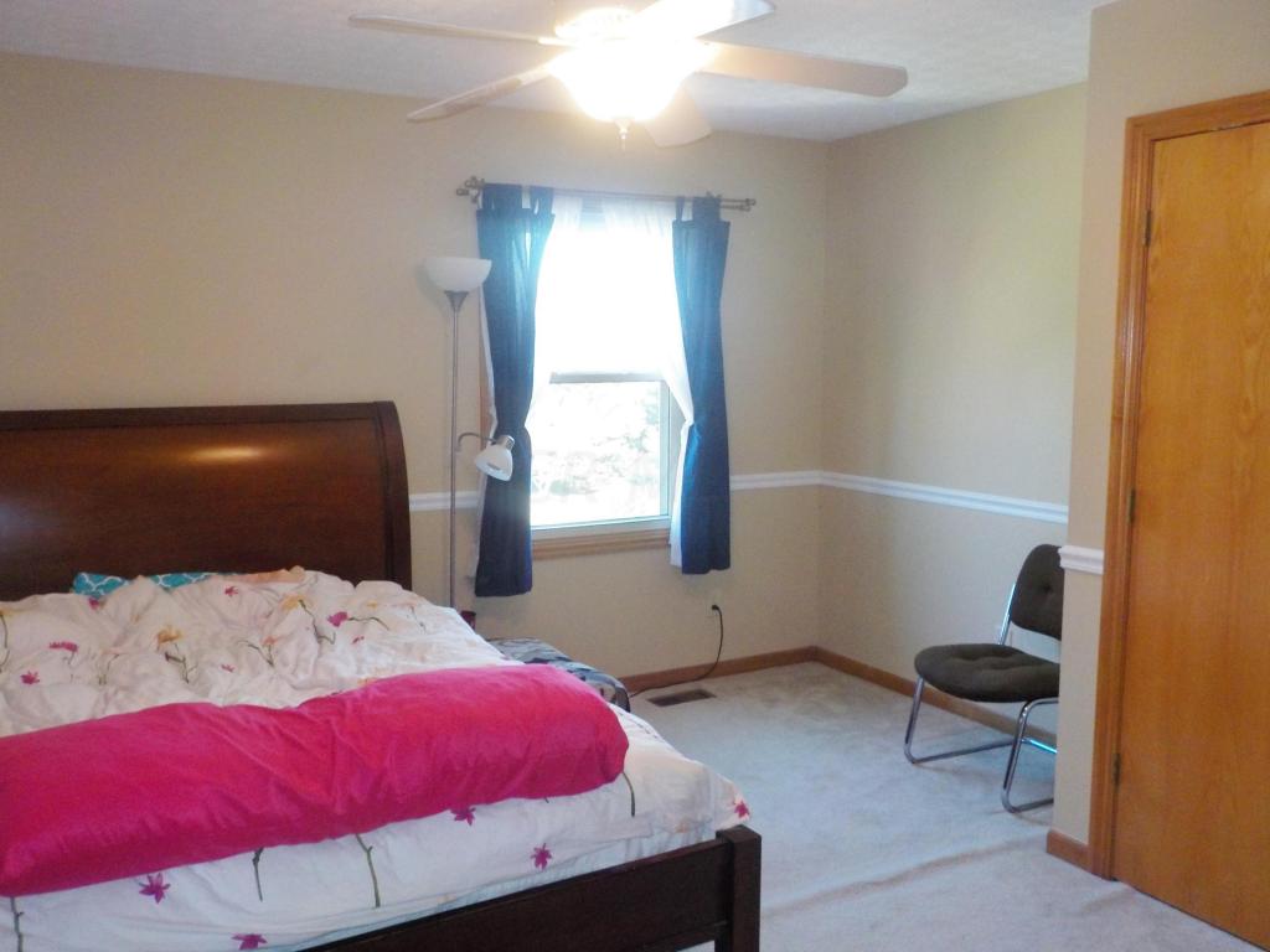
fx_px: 1101
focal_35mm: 30
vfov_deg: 46.8
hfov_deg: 60.0
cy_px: 476
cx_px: 635
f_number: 3.3
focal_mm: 4.1
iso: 320
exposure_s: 1/30
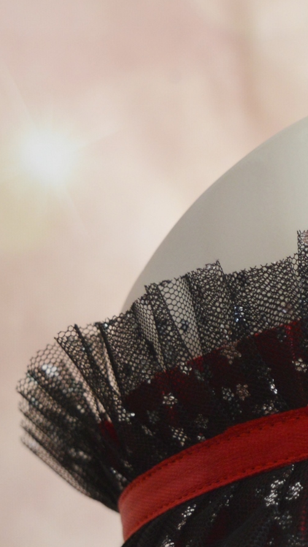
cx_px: 502
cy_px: 361
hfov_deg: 8.8
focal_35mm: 133
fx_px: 1930
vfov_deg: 16.1
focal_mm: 34
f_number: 4.5
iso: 400
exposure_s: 1/100
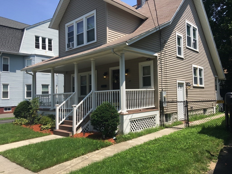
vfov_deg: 48.2
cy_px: 87
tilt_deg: +1.2
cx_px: 116
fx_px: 194
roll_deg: +1.5
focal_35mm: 29
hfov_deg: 61.7
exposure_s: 1/1603
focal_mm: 4.15
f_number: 2.2
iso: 25
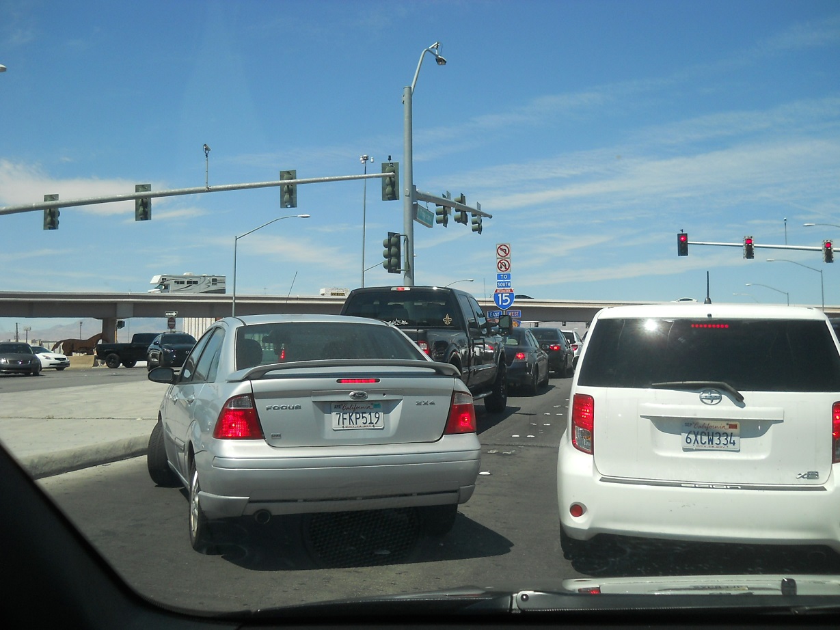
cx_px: 420
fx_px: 995
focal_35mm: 41
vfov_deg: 35.1
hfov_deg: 45.8
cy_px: 315
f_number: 5.5
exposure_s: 1/320
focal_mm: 6.72
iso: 80
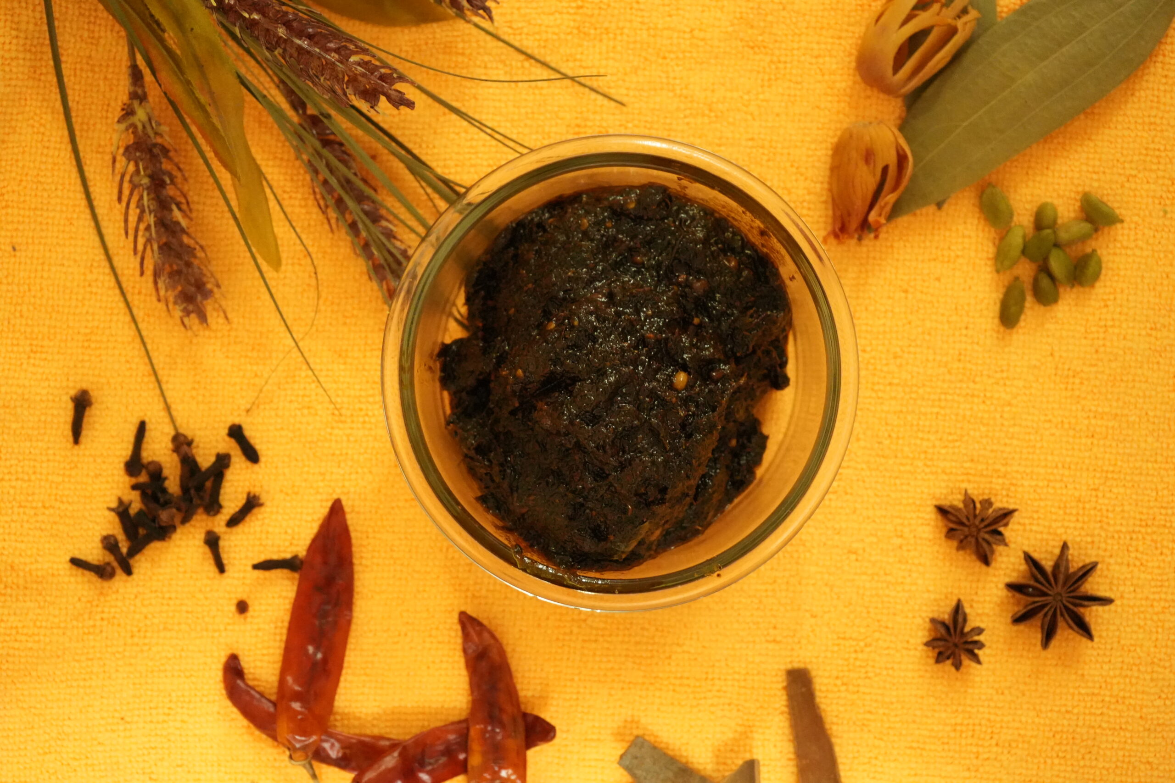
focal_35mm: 68
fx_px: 2219
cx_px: 588
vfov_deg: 20.0
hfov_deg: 29.7
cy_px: 392
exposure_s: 1/30
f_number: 5.6
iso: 12800
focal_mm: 68
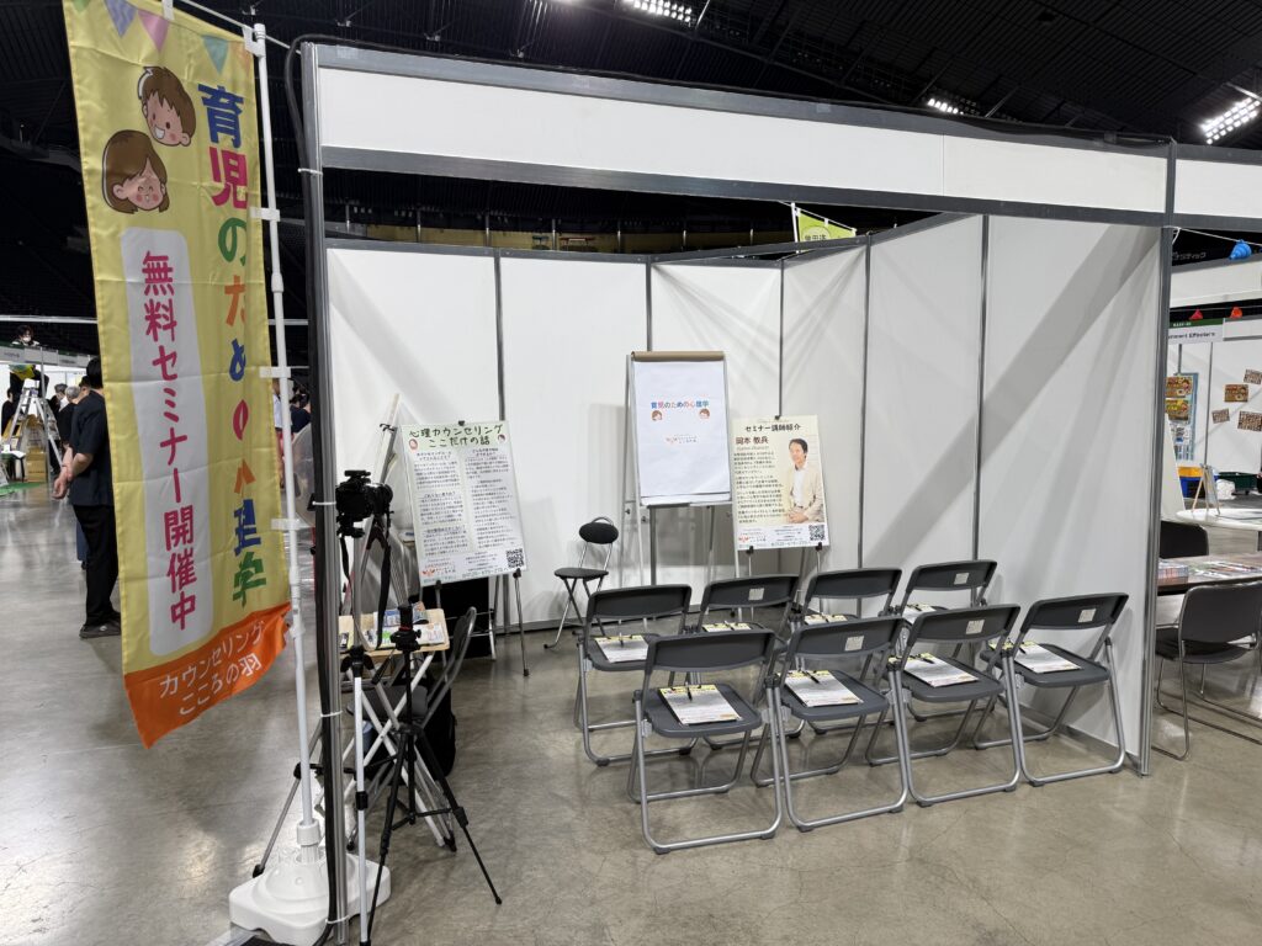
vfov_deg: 56.8
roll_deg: +0.6
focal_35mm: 24
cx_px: 631
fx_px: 875
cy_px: 473
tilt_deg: -4.8
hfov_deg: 71.6
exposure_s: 1/138
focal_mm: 6.76
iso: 50
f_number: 1.78
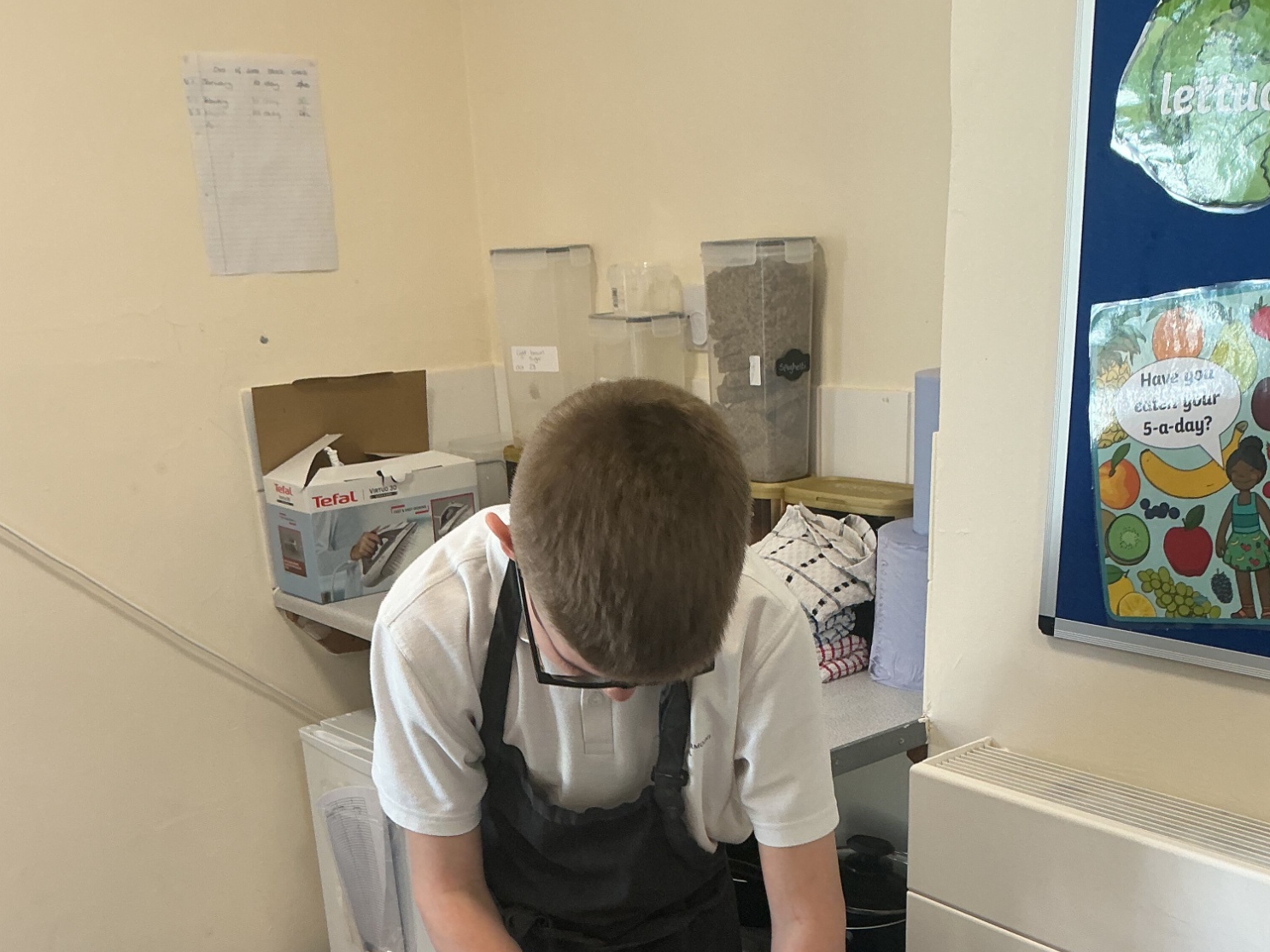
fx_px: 1431
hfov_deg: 47.9
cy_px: 825
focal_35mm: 39
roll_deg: +2.4
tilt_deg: -22.0
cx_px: 639
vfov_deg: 35.1
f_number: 1.8
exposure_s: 1/50
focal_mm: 3
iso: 40
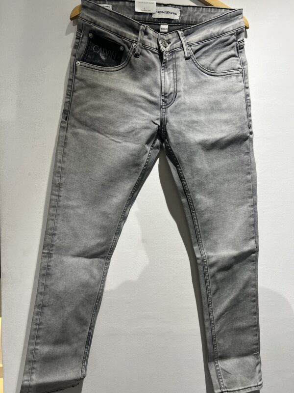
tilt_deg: -4.4
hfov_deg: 53.1
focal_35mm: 26
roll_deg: -1.6
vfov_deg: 67.3
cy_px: 196
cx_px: 147
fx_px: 294
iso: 64
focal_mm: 5.7
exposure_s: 1/100
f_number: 1.5
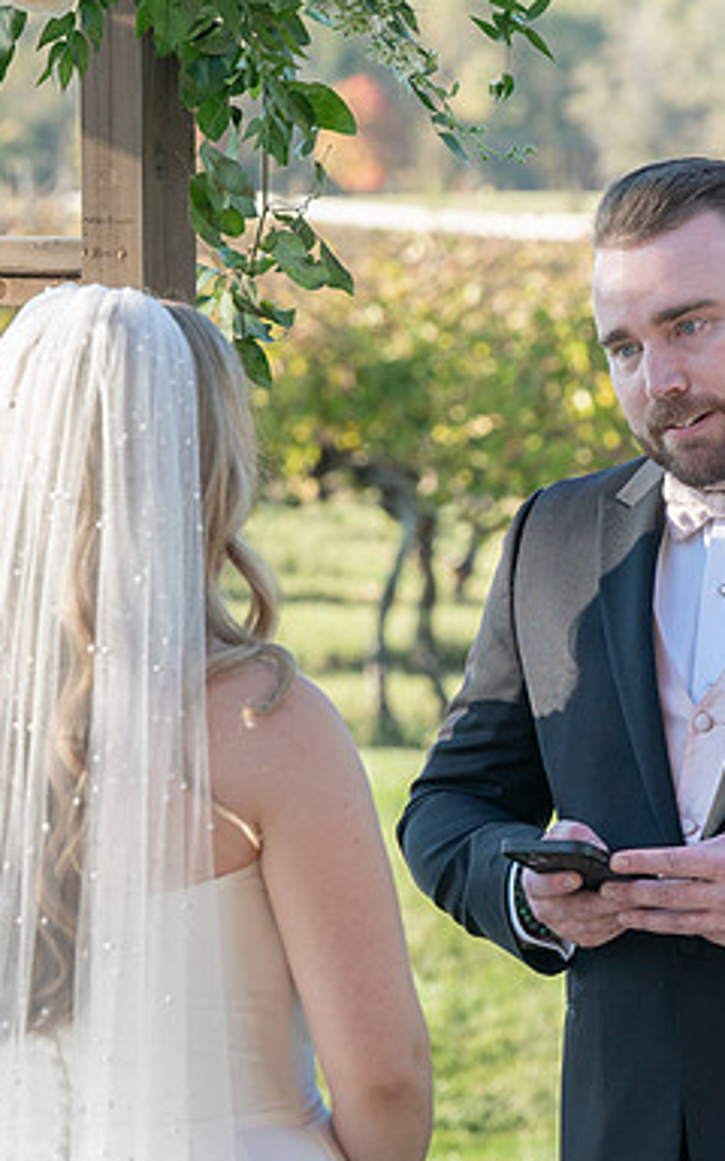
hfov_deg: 6.9
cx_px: 514
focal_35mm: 189
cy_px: 675
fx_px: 5975
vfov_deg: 11.1
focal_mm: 106
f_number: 5.6
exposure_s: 1/320
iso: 500
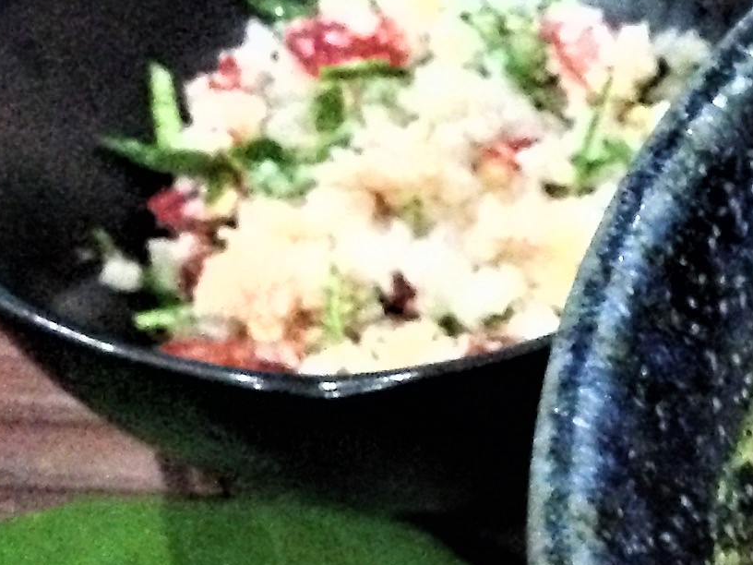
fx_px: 2871
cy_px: 524
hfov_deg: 13.6
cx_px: 1305
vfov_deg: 11.2
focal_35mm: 132
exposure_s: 1/15
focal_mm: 4.12
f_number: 2.4
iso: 800
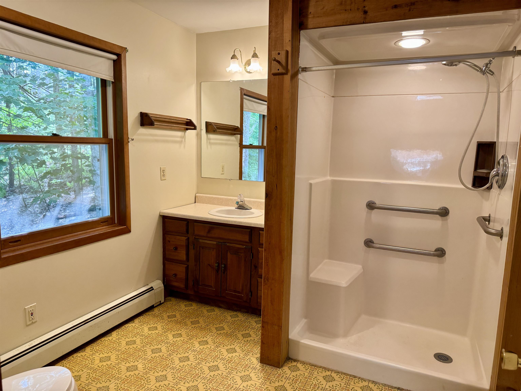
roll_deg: -1.8
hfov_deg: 71.6
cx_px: 260
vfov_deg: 56.8
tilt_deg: -8.7
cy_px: 196
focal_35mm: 24
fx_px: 361
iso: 160
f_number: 1.78
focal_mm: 6.76
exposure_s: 1/120
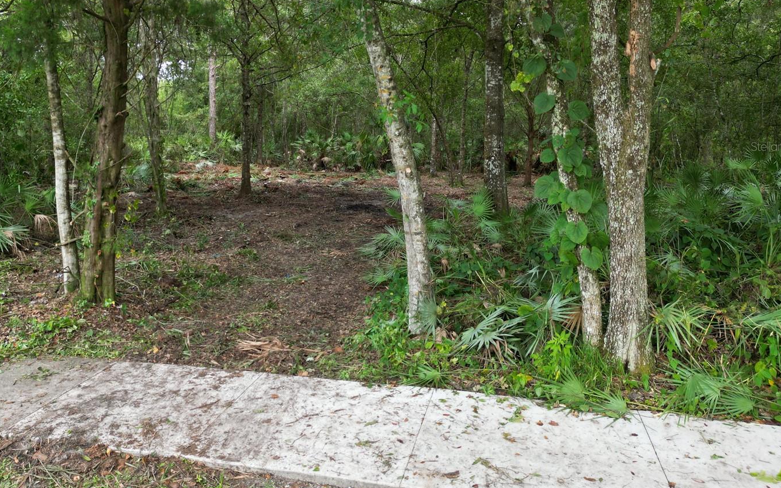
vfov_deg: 41.1
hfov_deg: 62.7
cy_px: 146
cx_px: 345
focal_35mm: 30
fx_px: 639
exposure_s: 1/320
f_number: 1.7
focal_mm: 6.72
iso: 140
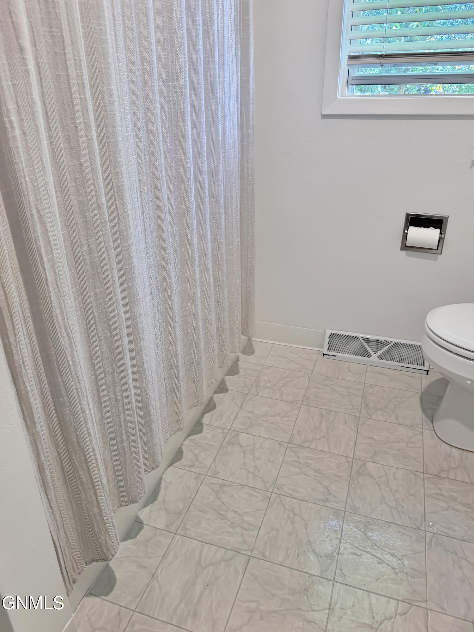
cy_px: 316
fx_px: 438
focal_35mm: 24
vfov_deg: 71.6
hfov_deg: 56.8
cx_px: 237
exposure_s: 1/60
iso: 100
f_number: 1.78
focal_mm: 6.76
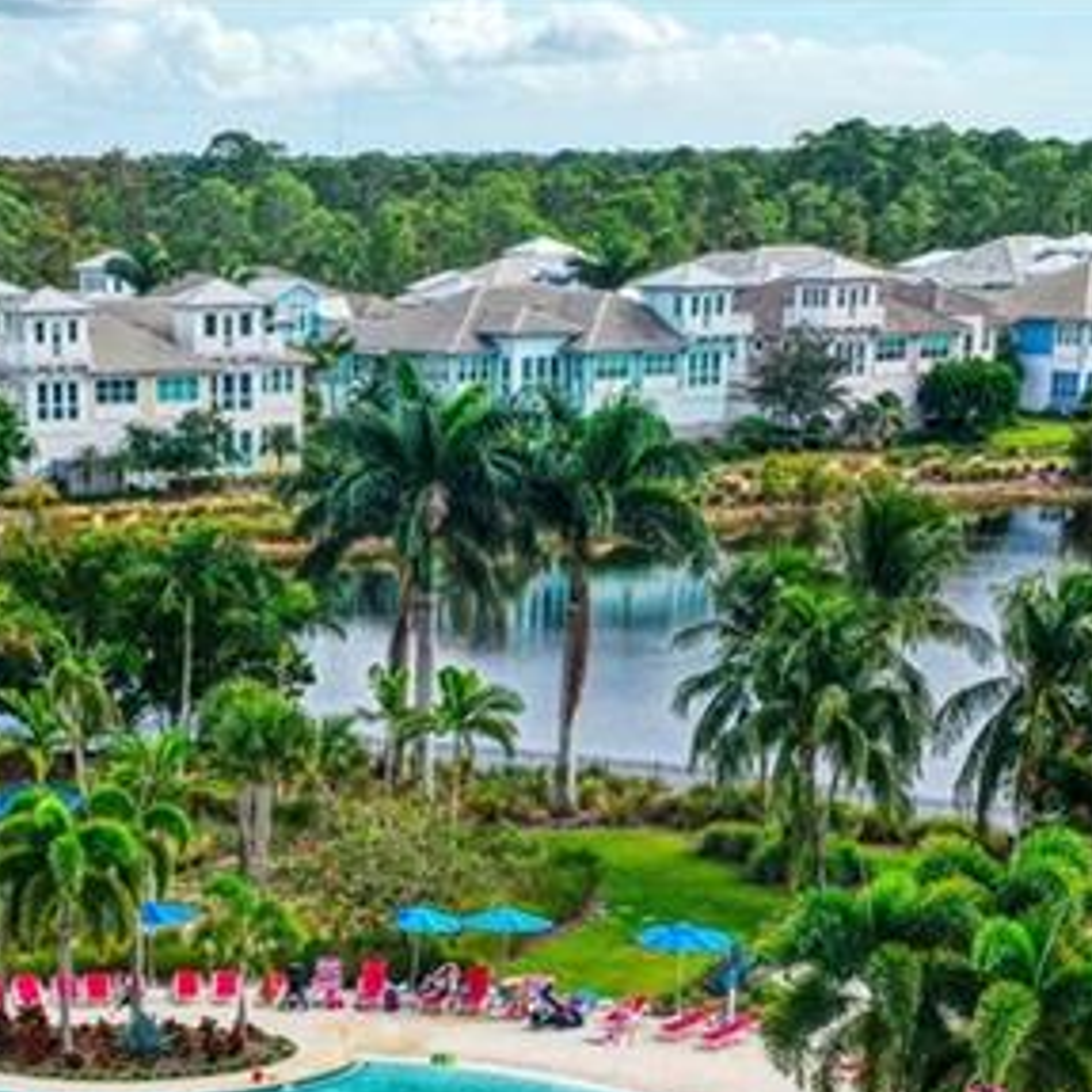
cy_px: 1286
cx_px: 95
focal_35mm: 85
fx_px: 3034
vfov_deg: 19.3
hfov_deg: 20.0
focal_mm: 10.3
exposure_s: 1/500
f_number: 5.6
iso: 100
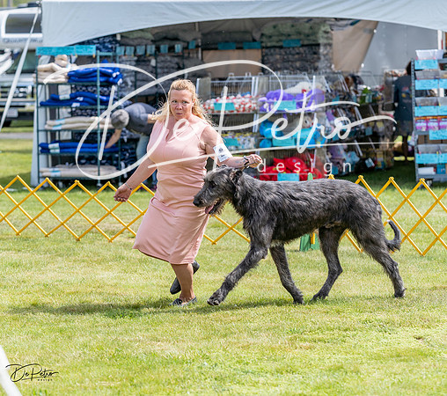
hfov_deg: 11.5
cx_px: 209
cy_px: 185
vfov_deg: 10.2
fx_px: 2228
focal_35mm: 161
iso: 125
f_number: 3.5
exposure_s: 1/1000
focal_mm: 111
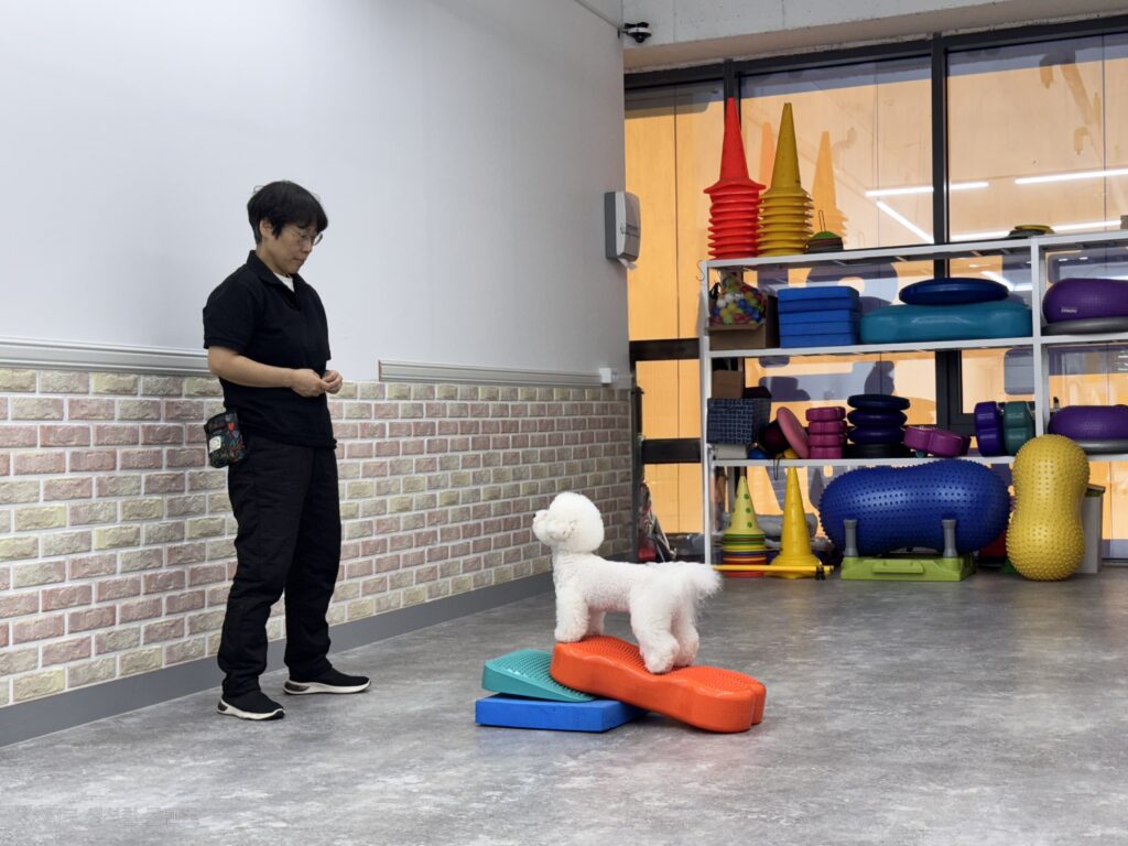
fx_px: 1564
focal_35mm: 48
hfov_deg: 39.7
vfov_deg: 30.3
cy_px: 423
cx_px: 564
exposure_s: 1/120
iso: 64
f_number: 1.78
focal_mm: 6.76
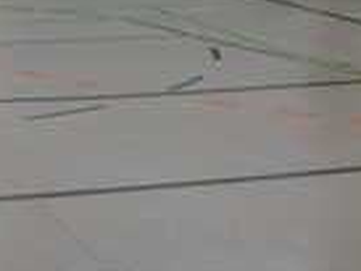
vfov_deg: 10.1
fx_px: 1482
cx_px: 166
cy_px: -151
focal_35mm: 142
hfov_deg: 13.9
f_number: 3.5
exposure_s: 1/45
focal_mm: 6.6
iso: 160
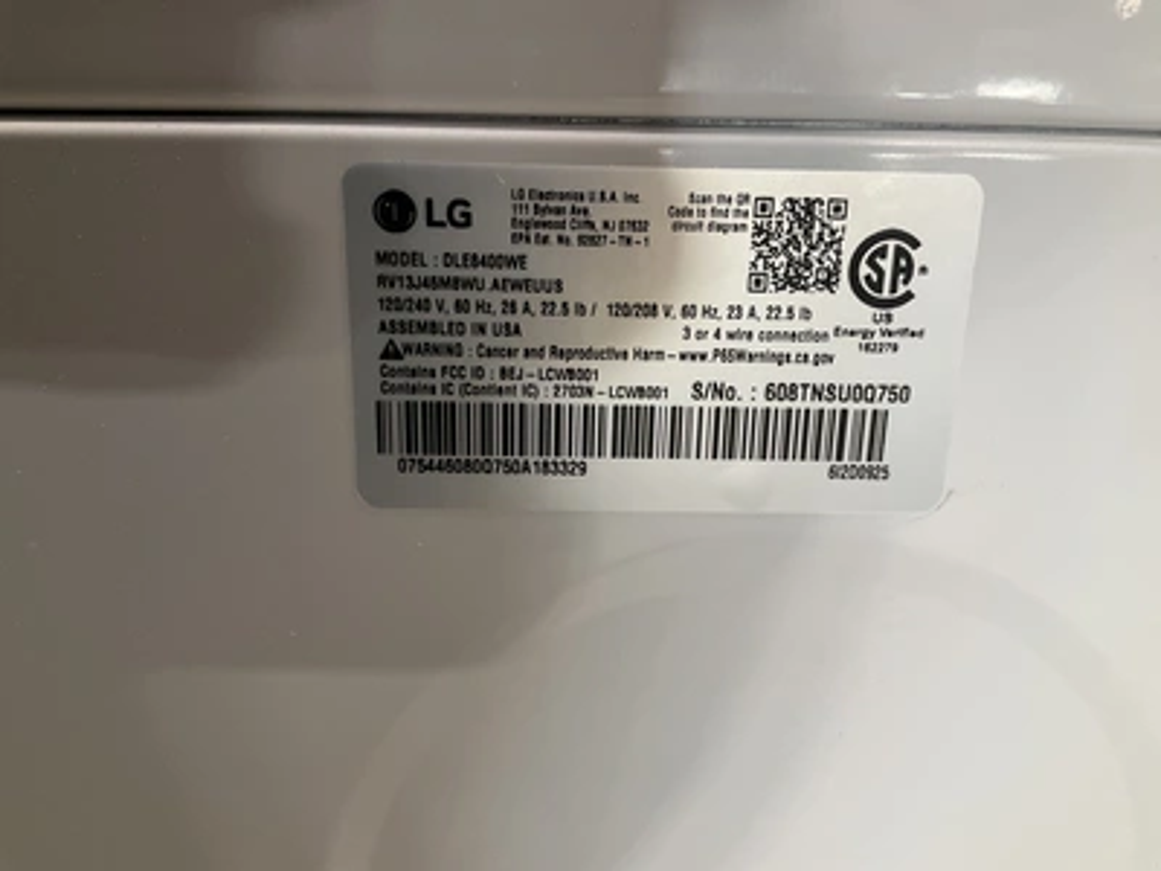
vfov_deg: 48.2
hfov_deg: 61.7
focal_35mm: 29
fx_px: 973
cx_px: 580
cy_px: 436
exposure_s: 1/60
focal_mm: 3
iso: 100
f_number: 1.8
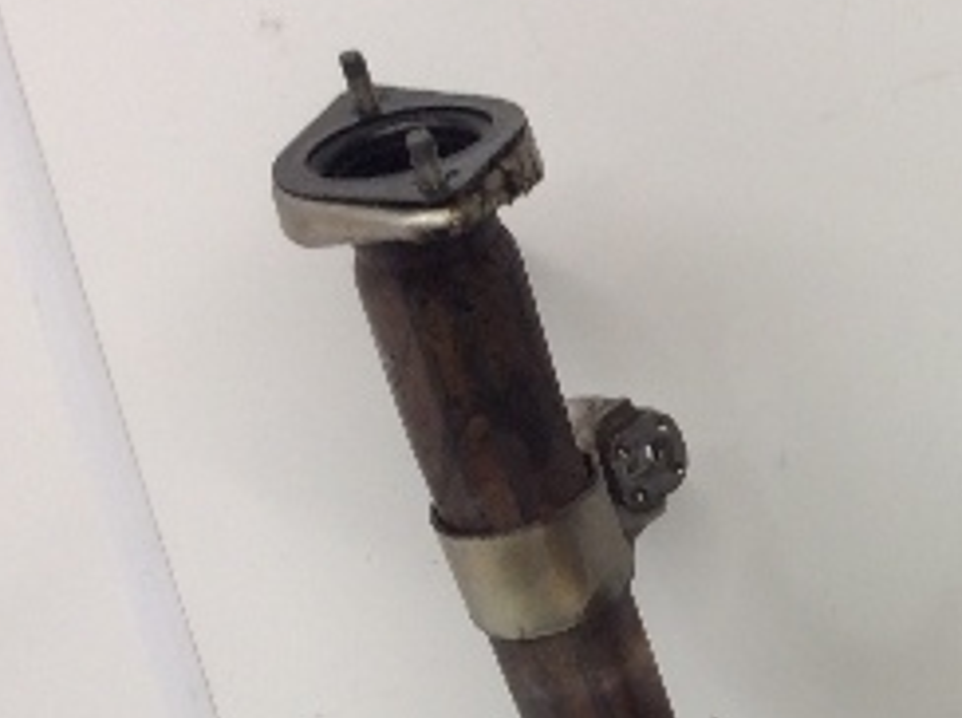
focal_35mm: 84
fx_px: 2330
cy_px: 690
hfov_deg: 21.9
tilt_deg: -37.1
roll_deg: +2.1
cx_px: 1088
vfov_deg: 17.2
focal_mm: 3.3
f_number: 2.4
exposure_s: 1/60
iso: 40
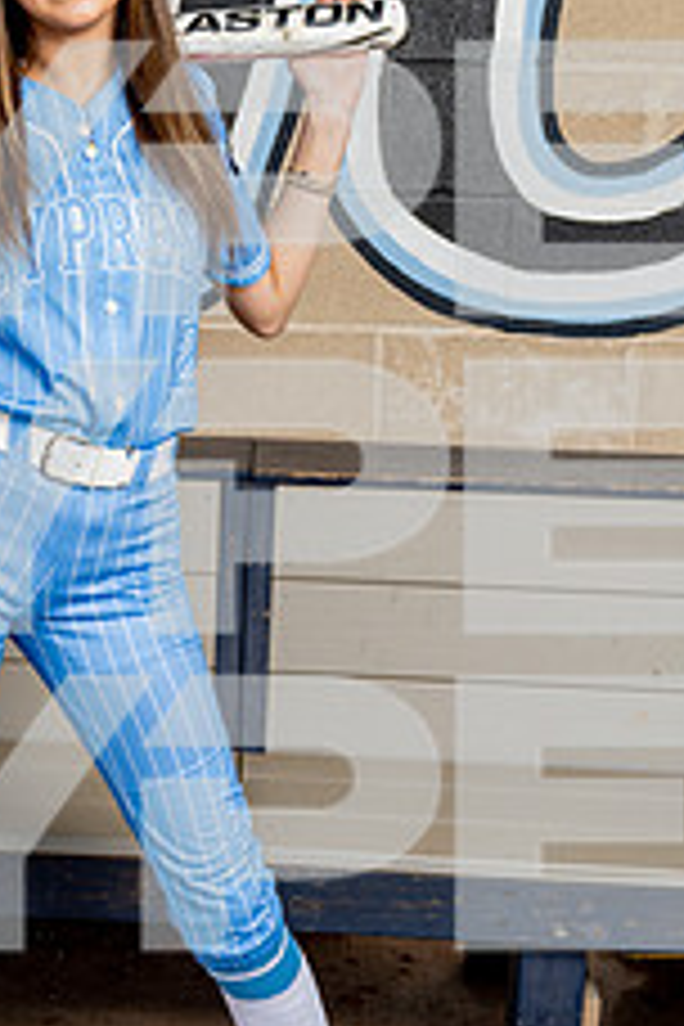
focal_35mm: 67
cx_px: 99
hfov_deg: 20.0
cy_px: 500
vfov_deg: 30.1
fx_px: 1909
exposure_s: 1/250
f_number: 4
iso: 100
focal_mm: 34
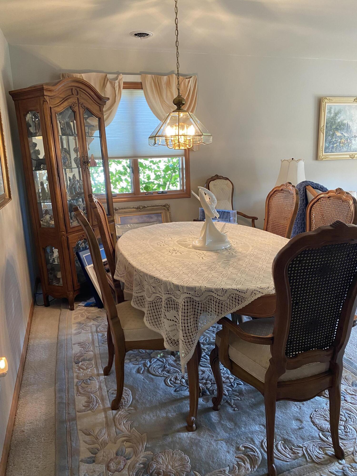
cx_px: 178
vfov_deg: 67.3
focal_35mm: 26
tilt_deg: -12.9
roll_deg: +2.2
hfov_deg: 53.1
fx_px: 358
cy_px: 238
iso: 125
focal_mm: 4.25
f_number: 1.8
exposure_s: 1/60
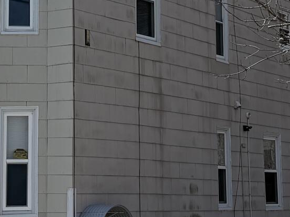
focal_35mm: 130
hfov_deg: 15.1
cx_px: 61
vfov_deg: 11.3
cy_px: 17
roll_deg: +0.1
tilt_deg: +8.7
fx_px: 1089
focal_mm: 6.76
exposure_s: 1/4975
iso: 80
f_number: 1.78
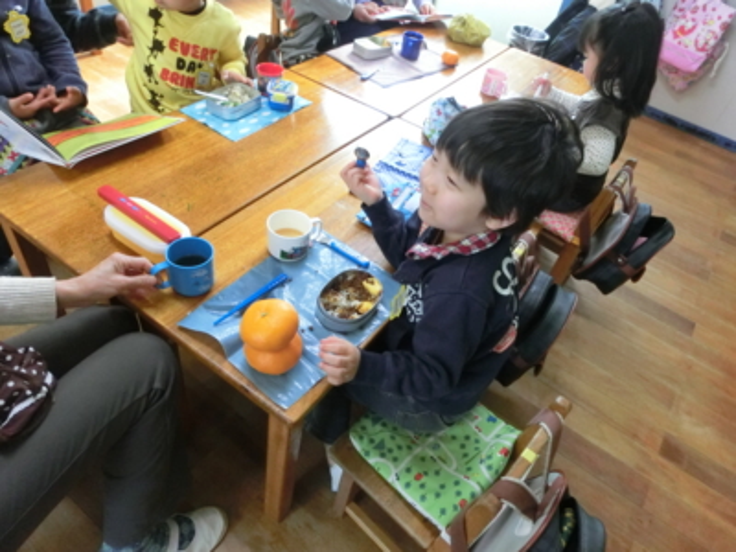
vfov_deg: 56.8
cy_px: 276
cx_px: 368
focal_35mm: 24
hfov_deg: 71.6
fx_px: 510
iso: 800
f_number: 3
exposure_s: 1/125
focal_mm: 4.24
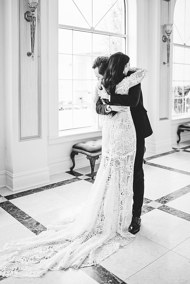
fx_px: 277
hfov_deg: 37.9
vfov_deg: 54.4
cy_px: 142
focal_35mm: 35
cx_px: 95
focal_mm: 35
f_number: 1.8
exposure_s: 1/125
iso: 640
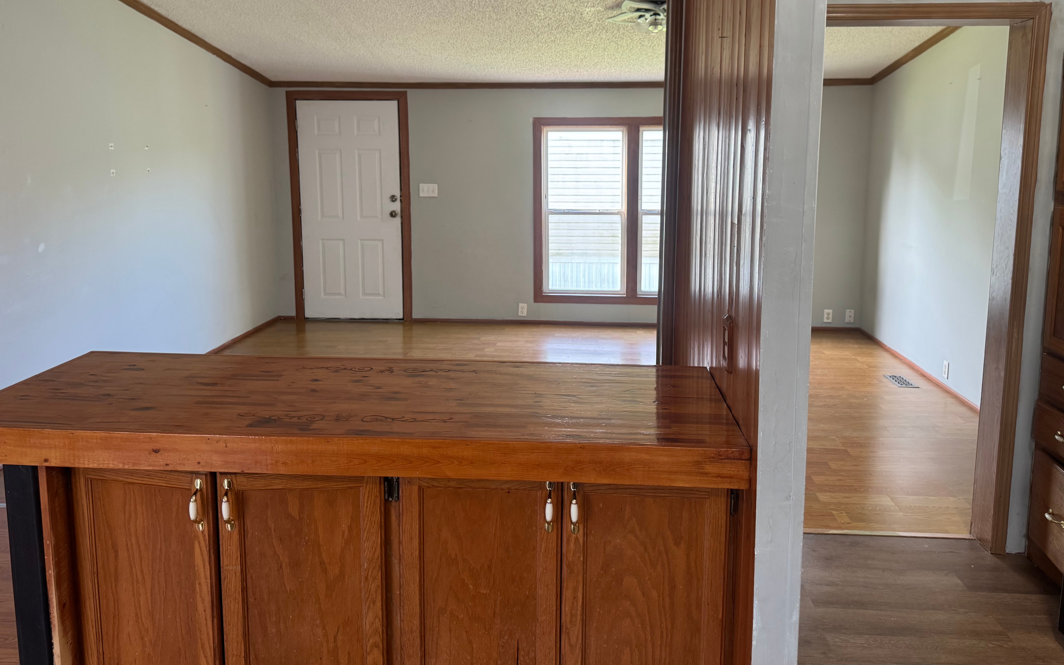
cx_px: 537
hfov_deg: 68.4
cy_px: 251
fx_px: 783
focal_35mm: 27
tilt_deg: -7.9
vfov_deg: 45.6
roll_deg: +0.7
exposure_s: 1/60
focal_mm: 6.76
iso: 160
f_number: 1.78
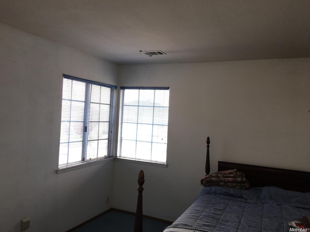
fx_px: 260
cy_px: 116
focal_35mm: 29
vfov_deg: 48.2
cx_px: 155
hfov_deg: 61.7
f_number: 2.2
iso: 25
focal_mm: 4.15
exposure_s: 1/30
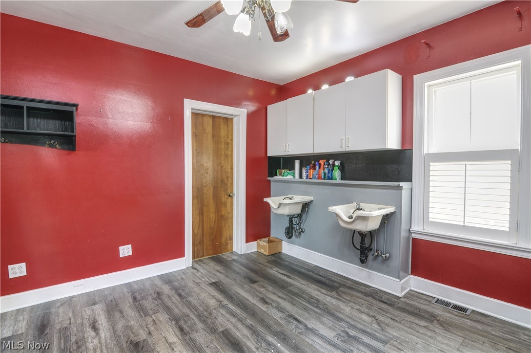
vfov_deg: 71.9
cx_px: 266
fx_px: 243
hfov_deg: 95.1
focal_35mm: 16
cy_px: 176
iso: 560
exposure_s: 1/8
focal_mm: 11
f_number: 8
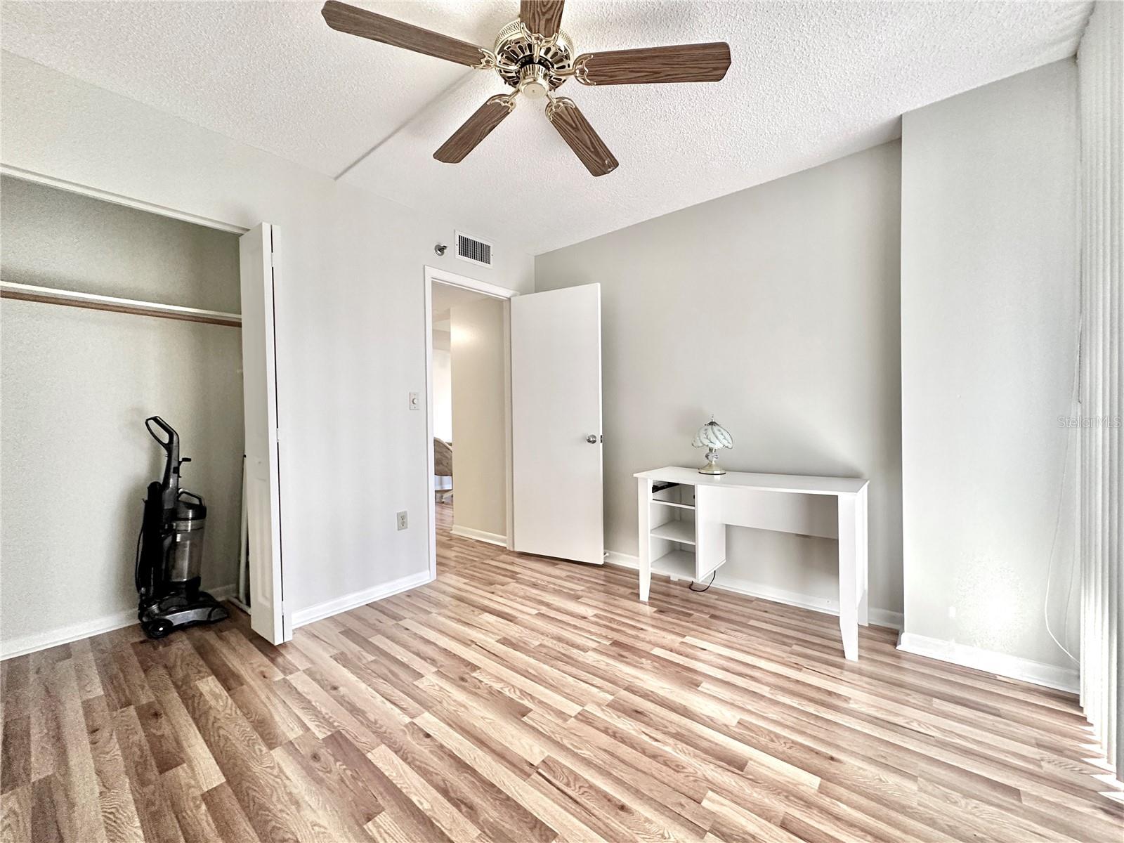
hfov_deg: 102.1
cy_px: 422
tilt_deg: -1.4
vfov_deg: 85.7
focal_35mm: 14
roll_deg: +1.1
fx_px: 455
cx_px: 562
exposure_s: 1/60
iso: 320
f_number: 2.2
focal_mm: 2.22
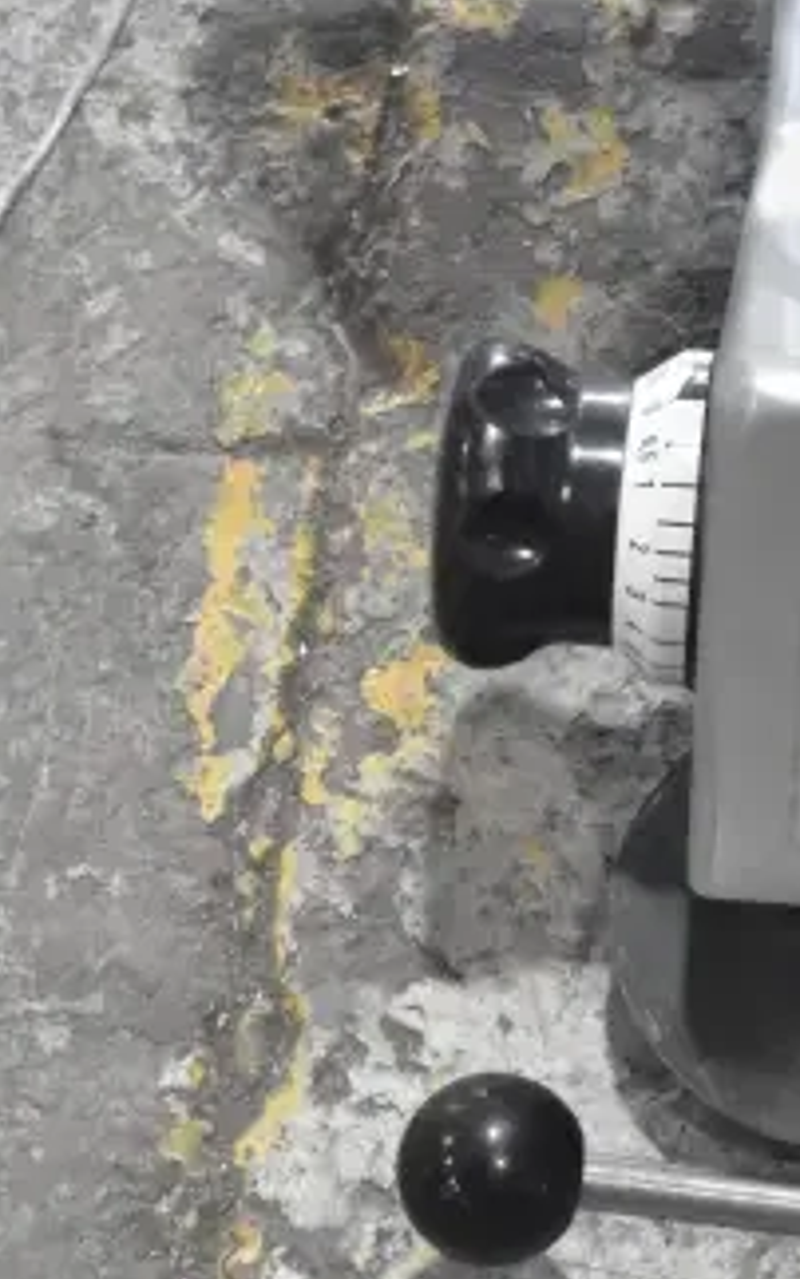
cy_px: -46
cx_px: 1093
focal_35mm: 173
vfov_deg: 12.0
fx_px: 6032
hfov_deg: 7.5
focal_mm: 40
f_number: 8
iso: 6400
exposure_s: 1/250
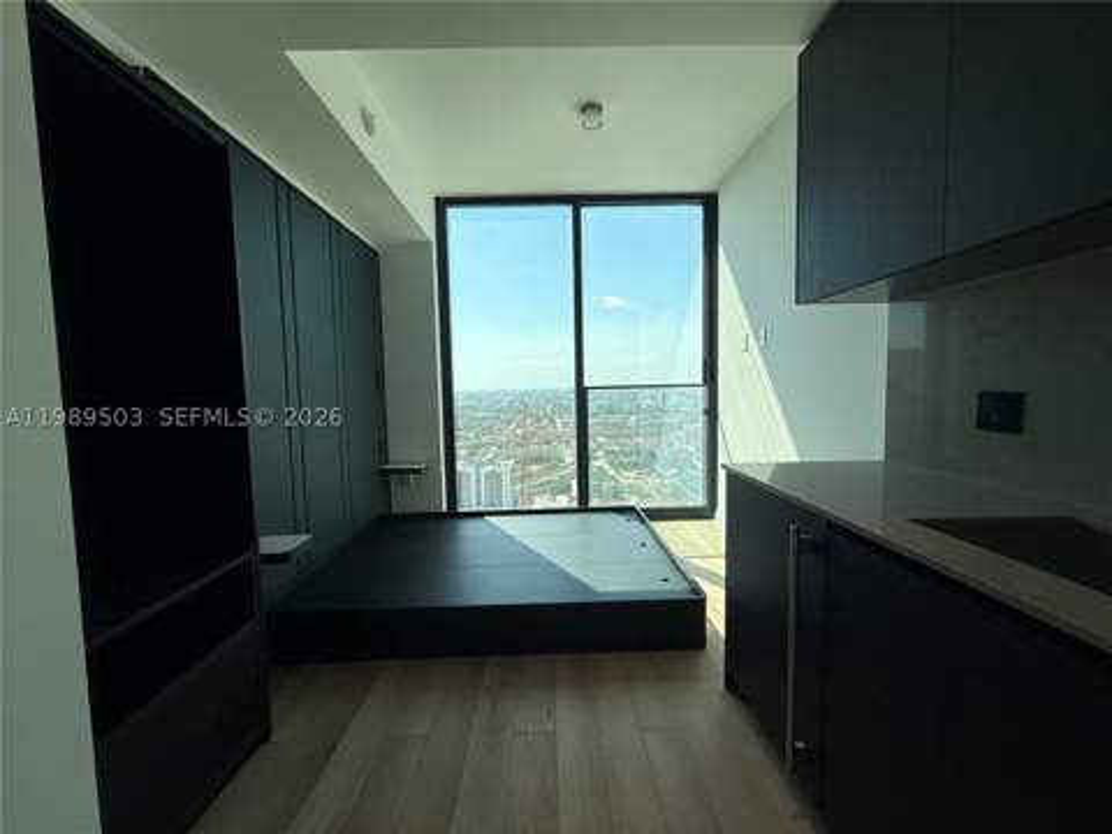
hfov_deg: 102.1
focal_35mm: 14
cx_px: 556
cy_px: 417
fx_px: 450
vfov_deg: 85.7
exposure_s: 1/1068
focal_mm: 2.22
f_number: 2.2
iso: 50
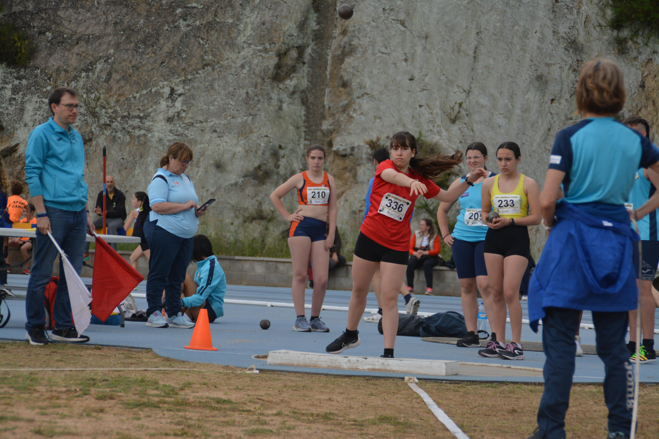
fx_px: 3294
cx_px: 330
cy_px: 220
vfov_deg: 7.6
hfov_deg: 11.4
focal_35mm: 180
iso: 200
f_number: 6
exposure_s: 1/500
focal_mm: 120
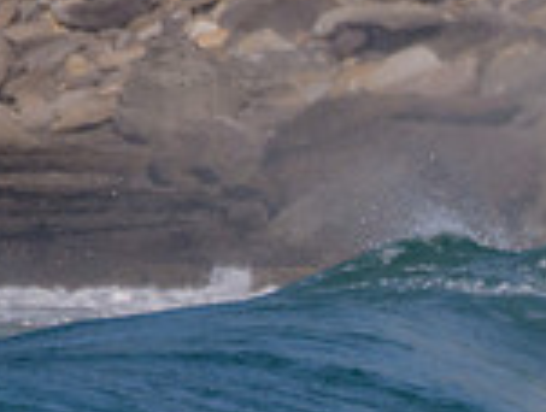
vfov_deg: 0.4
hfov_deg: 0.5
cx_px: 1005
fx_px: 66895
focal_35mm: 4231
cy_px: 286
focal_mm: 1000
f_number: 11
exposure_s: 1/2000
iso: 560
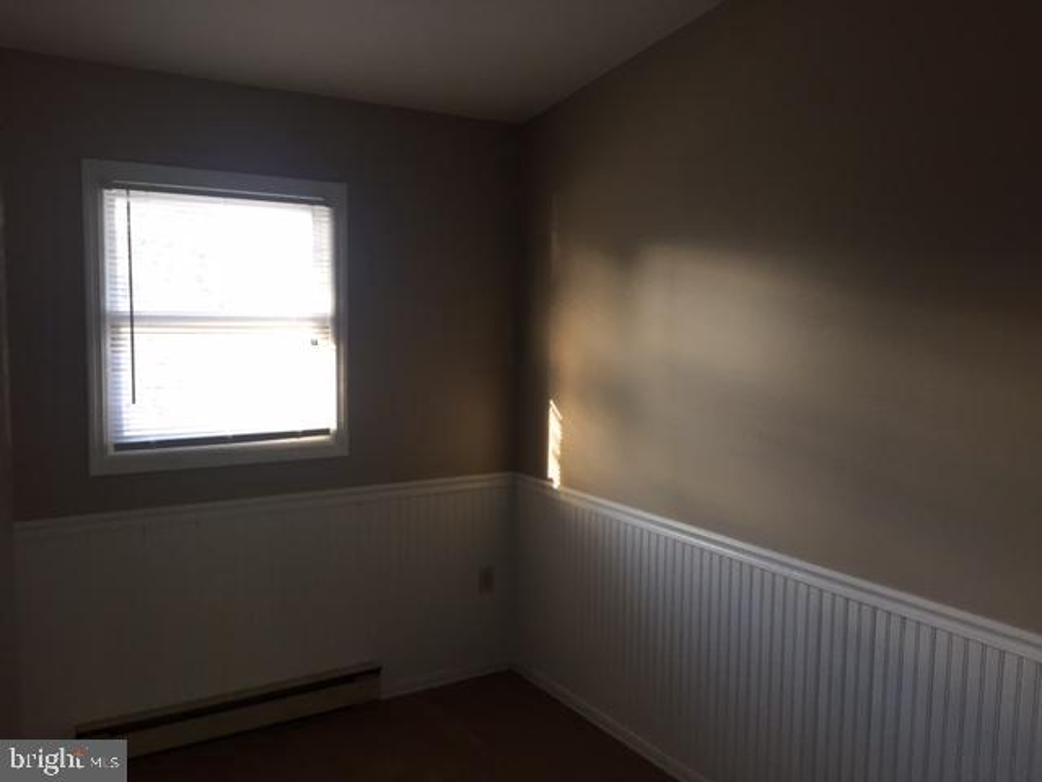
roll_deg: -1.8
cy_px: 391
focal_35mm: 29
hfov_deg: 61.7
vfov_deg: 48.2
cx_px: 521
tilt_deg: -7.0
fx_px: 873
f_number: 2.2
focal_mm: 4.15
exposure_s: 1/30
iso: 80
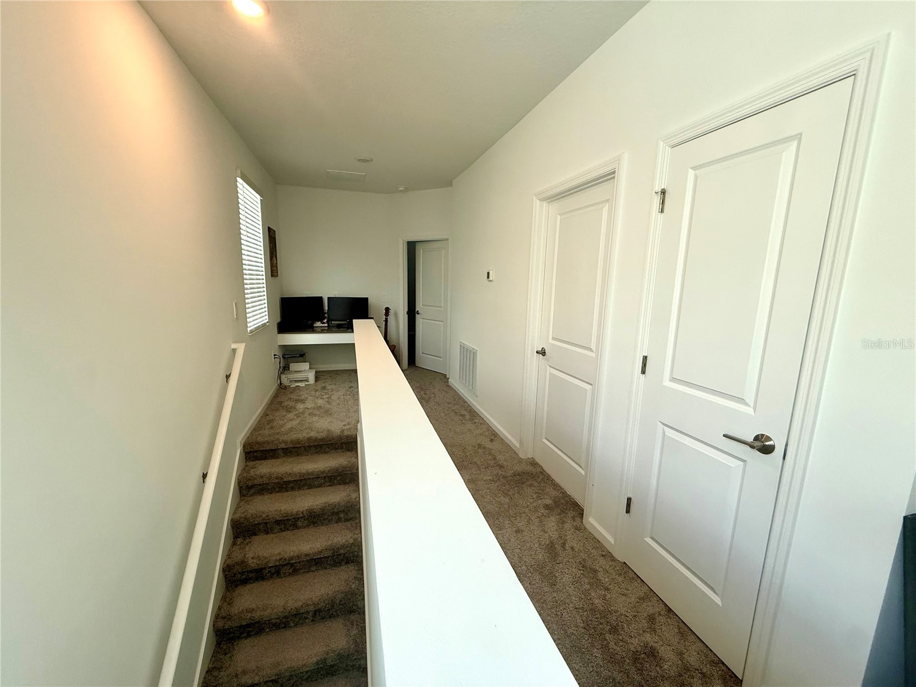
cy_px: 344
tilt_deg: -8.8
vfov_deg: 85.7
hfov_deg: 102.1
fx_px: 370
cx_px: 458
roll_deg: -0.9
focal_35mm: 14
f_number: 2.2
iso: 160
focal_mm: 2.22
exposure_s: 1/120
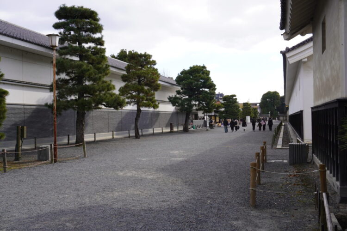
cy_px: 116
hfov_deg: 51.3
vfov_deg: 35.5
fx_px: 361
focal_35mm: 38
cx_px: 174
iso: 100
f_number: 8
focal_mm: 25
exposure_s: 1/100
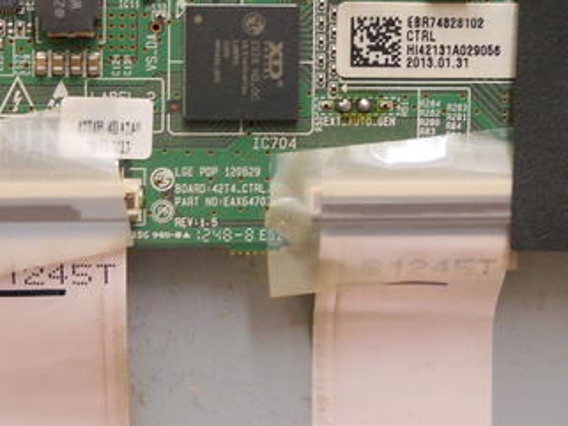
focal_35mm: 83
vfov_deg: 17.7
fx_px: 1362
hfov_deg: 23.5
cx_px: 246
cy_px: 119
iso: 320
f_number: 3.1
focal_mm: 6.72
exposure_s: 1/30
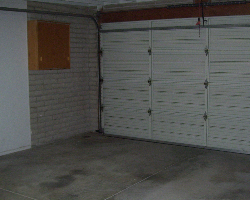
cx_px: 134
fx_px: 355
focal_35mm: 48
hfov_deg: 38.8
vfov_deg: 31.4
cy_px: 112
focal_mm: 6
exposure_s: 1/60
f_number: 2.7
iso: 200
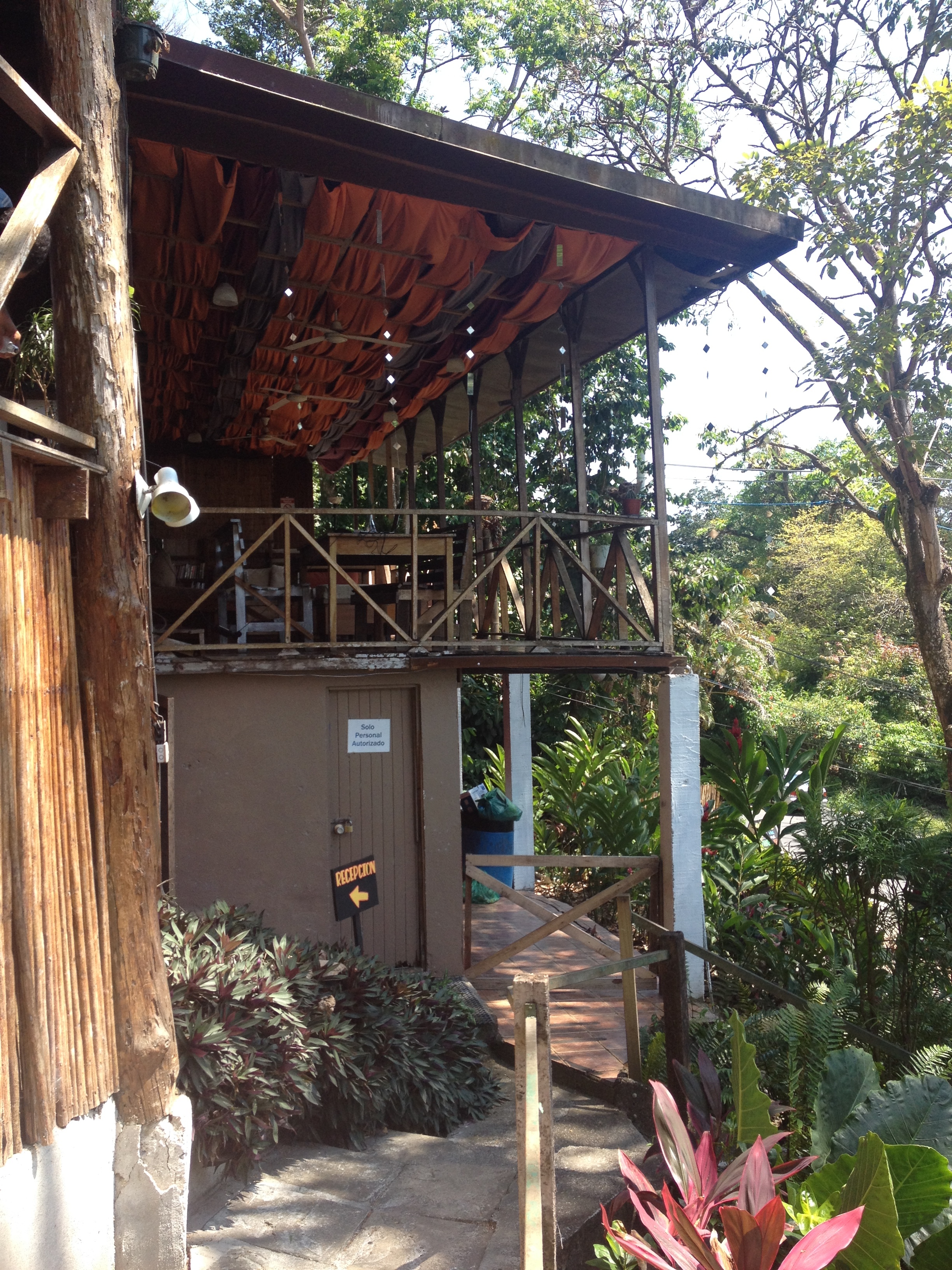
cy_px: 635
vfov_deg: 52.6
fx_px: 1283
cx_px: 476
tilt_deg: -1.8
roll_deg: +2.9
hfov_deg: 40.7
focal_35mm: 35
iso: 50
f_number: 2.4
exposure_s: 1/325
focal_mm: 4.28
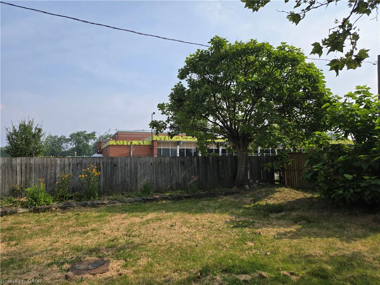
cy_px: 142
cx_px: 190
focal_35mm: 23
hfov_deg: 73.9
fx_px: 252
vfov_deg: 58.9
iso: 25
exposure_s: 1/2252
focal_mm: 5.4
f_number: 1.8
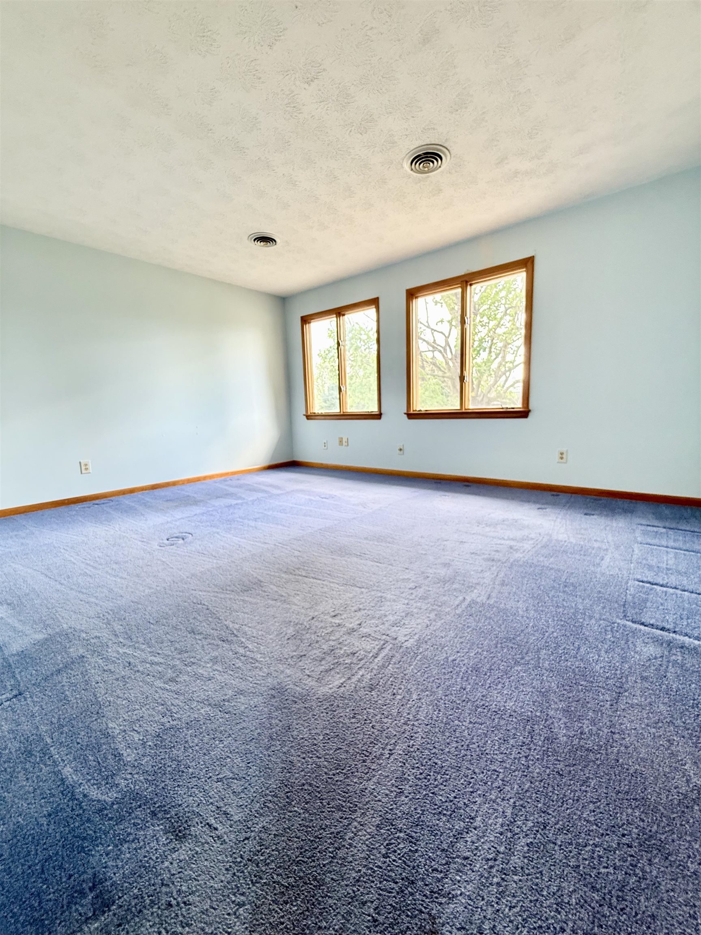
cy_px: 468
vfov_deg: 102.1
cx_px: 350
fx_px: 378
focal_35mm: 14
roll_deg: +1.7
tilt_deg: -7.6
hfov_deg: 85.7
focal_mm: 2.22
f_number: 2.2
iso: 320
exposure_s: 1/73
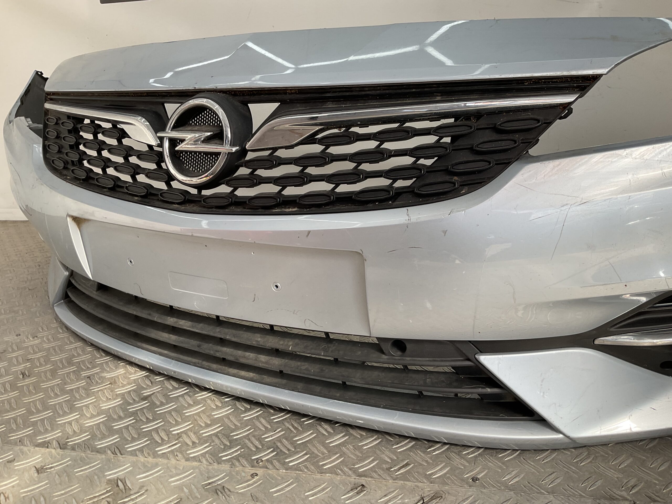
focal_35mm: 29
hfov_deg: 61.7
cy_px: 252
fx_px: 563
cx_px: 336
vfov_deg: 48.2
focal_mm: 3
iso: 16
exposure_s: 1/370
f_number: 1.8
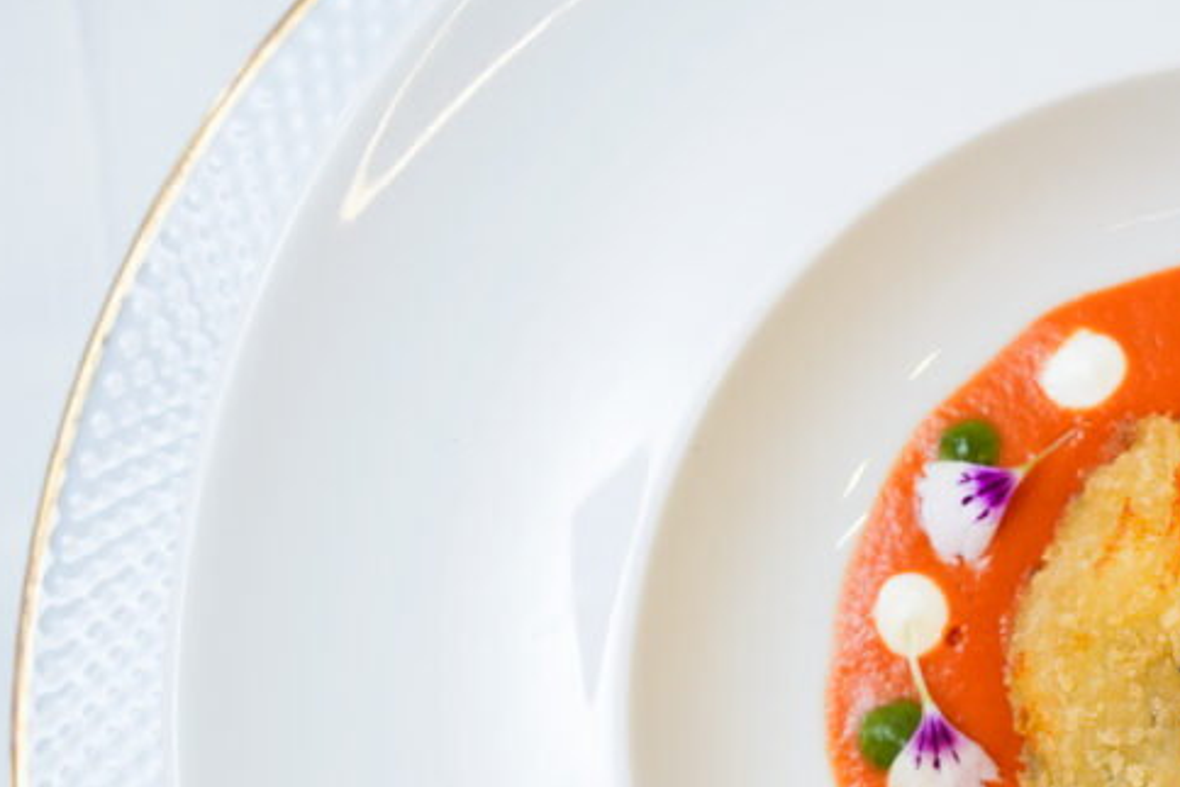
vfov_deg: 17.9
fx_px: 2426
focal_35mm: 74
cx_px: 1058
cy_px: 803
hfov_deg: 26.4
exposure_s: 1/125
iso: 1250
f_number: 5
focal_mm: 35
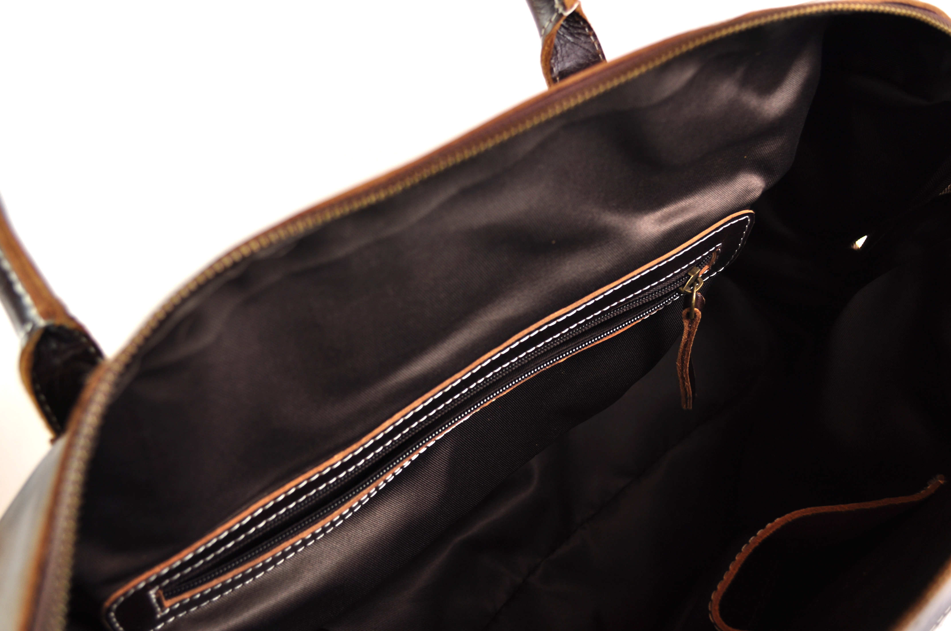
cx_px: 476
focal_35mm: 44
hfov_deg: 45.0
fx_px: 1148
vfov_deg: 30.8
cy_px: 316
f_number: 5.6
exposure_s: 1/25
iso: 125
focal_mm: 29
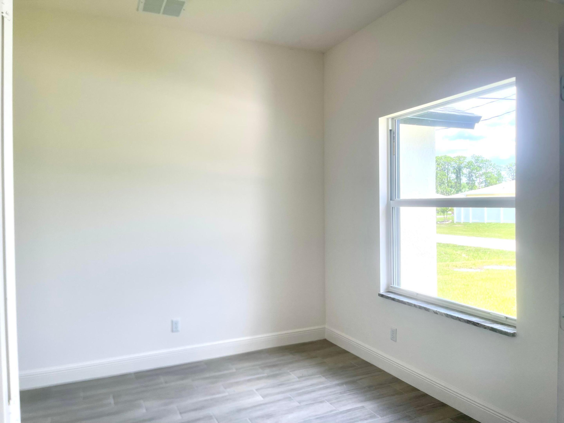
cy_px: 212
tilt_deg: -1.4
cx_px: 282
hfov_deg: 69.4
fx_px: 407
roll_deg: -0.1
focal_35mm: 25
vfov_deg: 54.9
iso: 32
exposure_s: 1/291
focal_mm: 5.1
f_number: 1.6
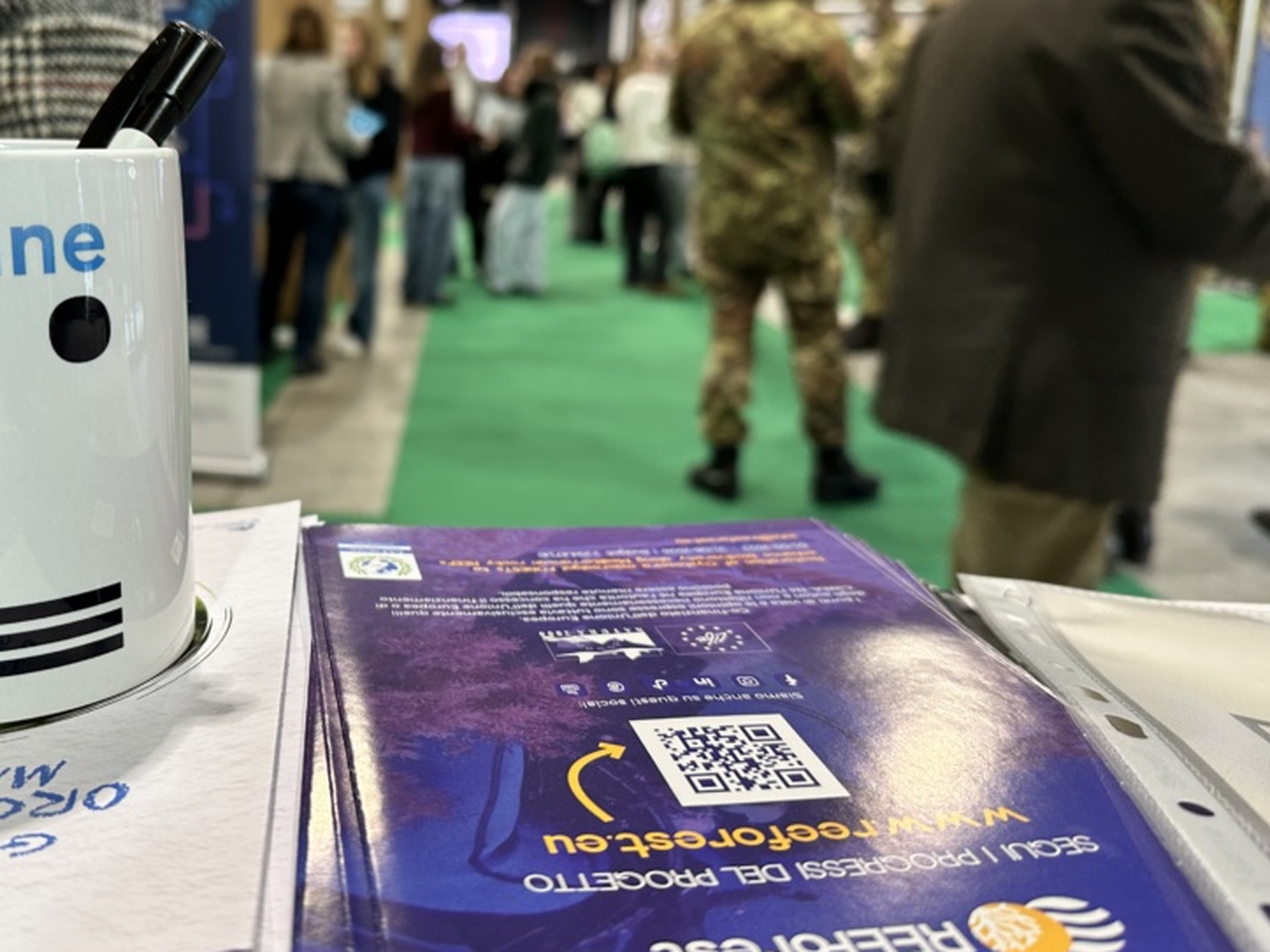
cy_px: 397
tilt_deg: -13.0
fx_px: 1247
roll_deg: -0.2
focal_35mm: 34
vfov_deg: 41.6
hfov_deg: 52.9
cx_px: 423
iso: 125
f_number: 1.78
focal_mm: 6.86
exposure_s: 1/50
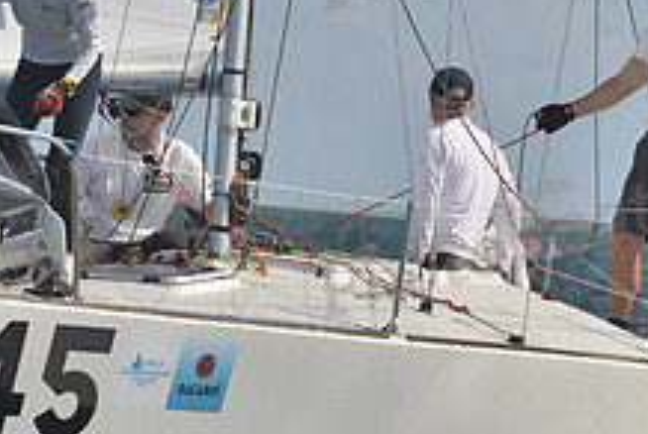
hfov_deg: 3.9
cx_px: 166
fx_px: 9571
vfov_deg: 2.6
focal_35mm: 531
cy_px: 129
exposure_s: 1/1250
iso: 200
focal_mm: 200
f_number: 6.3
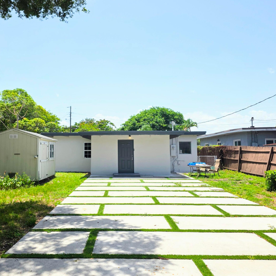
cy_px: 135
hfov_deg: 57.0
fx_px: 253
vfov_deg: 57.3
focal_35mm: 28
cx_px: 114
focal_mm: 6.3
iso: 80
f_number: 1.7
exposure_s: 1/7333
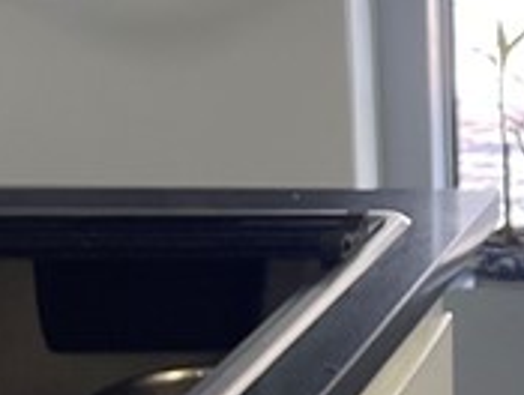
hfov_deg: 11.7
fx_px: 2215
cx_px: 1135
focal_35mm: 146
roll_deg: -1.0
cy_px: 90
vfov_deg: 10.2
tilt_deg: -7.6
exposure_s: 1/120
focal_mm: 5.1
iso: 80
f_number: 1.6
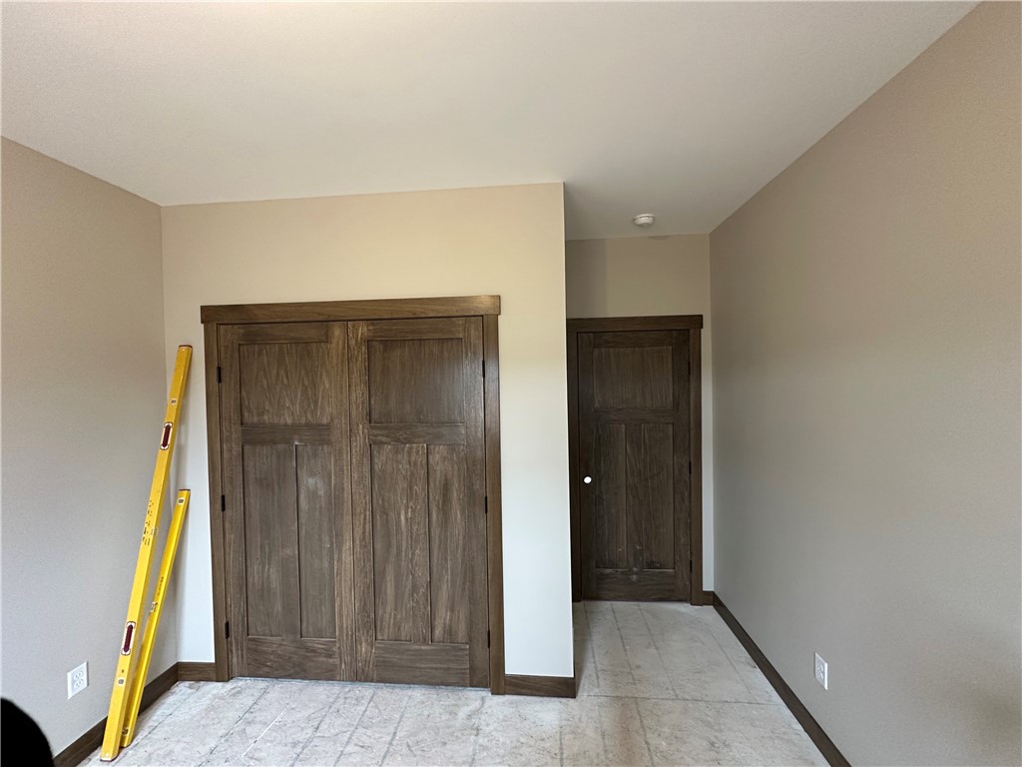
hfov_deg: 102.1
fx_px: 413
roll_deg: +1.6
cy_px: 384
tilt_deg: -0.8
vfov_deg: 85.7
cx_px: 511
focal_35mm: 14
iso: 500
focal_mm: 2.22
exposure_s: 1/60
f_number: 2.2
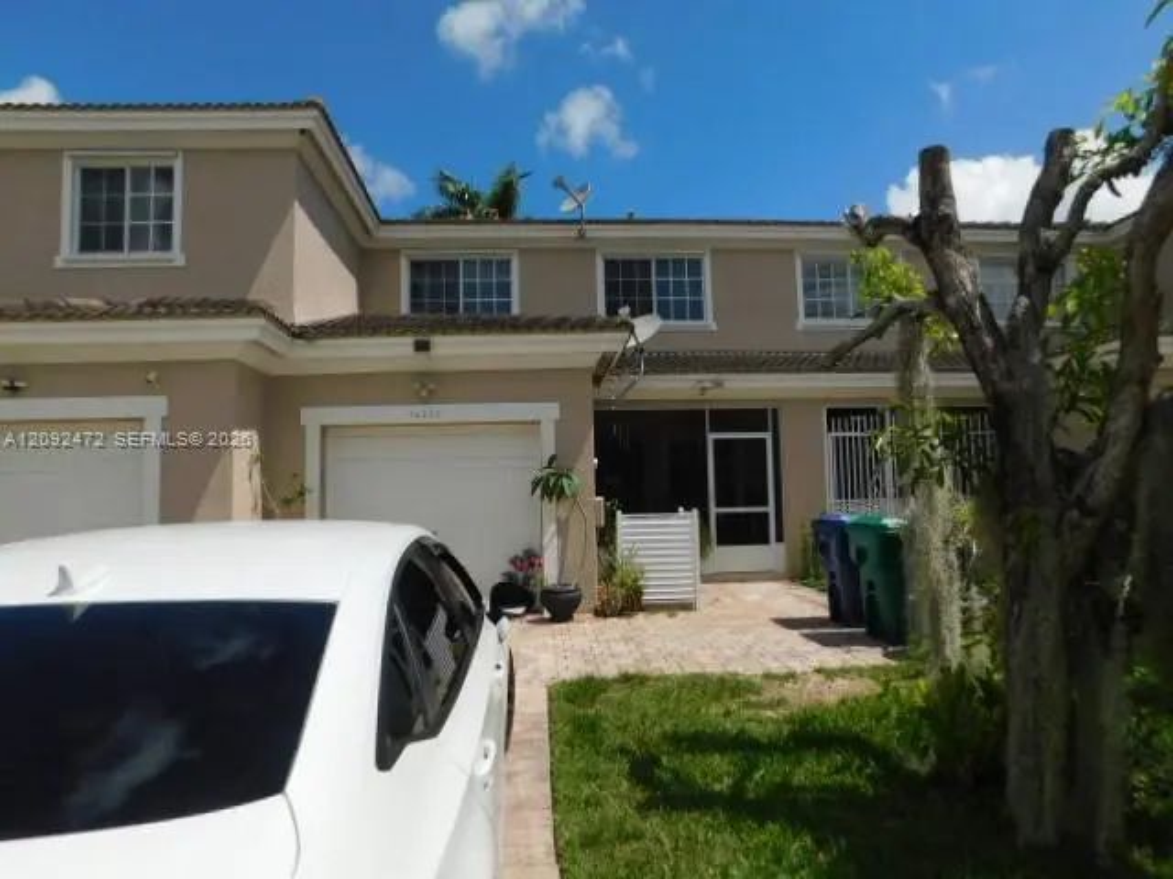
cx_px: 586
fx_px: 779
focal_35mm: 23
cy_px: 440
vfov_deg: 58.9
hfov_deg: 73.9
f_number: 6
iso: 125
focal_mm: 4
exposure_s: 1/800
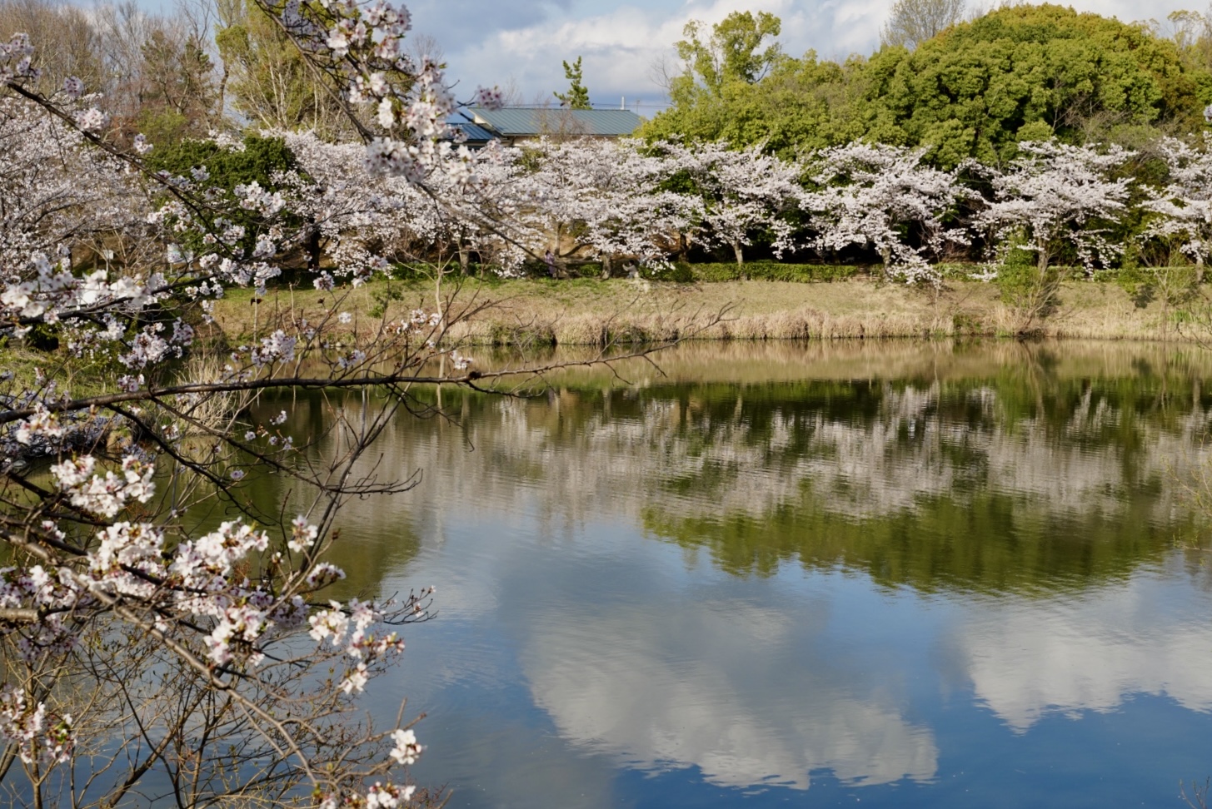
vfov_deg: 28.1
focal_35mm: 48
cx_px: 606
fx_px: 1617
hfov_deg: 41.1
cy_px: 404
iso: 400
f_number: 8
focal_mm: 48
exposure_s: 1/800
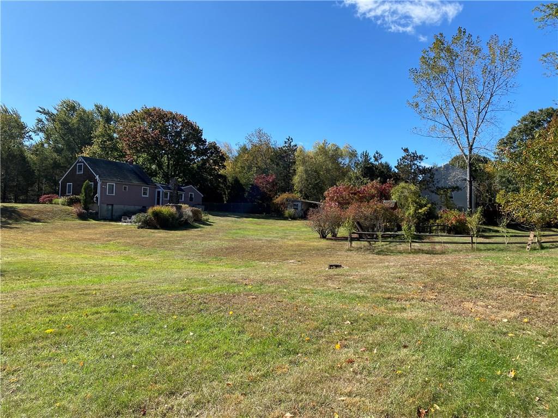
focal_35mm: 26
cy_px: 209
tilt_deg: +2.4
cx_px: 279
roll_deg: -1.6
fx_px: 419
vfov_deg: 53.1
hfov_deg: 67.3
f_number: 1.8
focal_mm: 4.25
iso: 32
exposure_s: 1/2222
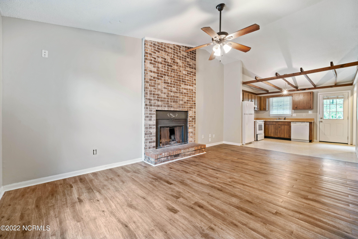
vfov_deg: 81.2
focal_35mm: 14
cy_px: 120
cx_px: 179
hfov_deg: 104.2
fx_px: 139
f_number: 9.5
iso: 80
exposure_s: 8
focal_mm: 14
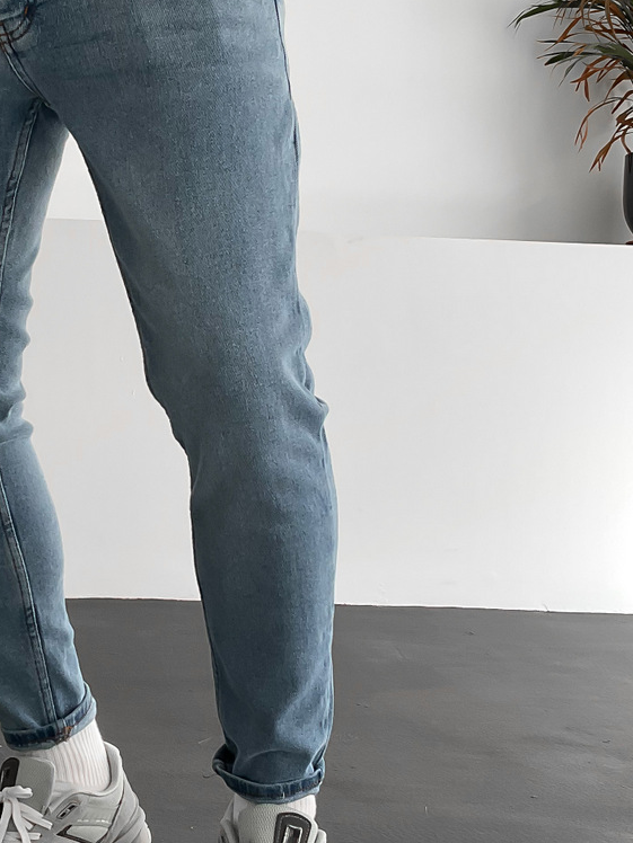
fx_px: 1512
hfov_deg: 23.3
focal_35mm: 62
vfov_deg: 31.2
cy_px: 410
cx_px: 137
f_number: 1.8
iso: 20
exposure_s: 1/120
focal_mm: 3
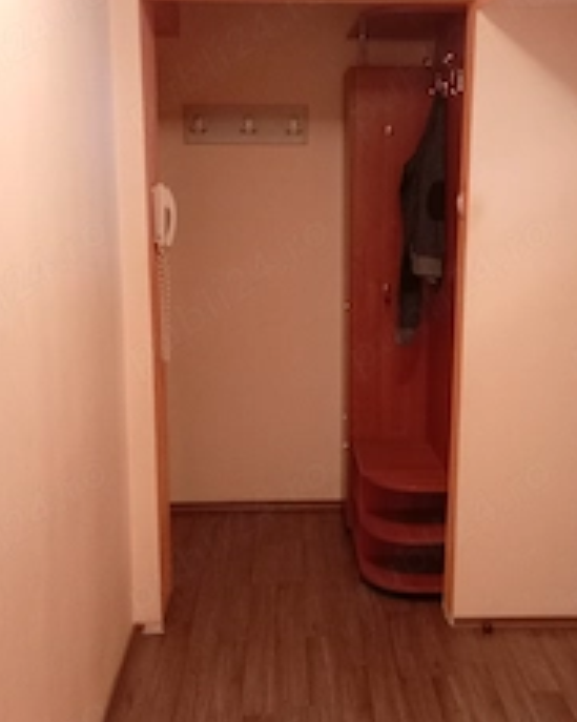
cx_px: 337
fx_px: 983
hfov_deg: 32.7
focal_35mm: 46
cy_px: 347
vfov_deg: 40.3
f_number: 1.8
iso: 2423
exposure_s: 1/16.7
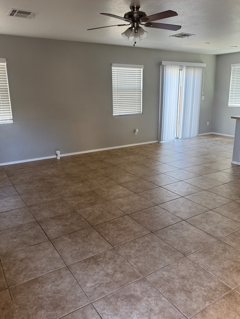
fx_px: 249
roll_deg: +1.5
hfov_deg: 51.4
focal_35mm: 27
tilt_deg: -13.9
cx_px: 123
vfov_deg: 65.3
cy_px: 152
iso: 160
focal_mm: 6.76
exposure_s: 1/121
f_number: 1.78
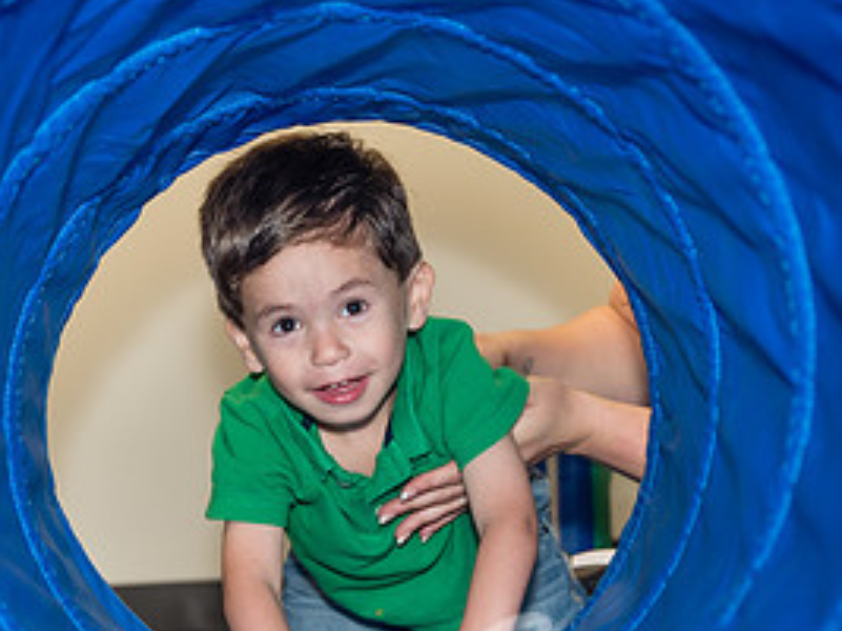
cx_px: 369
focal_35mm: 92
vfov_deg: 16.0
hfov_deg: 21.3
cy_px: 435
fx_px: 2237
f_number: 3.5
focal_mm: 44
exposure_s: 1/200
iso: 800
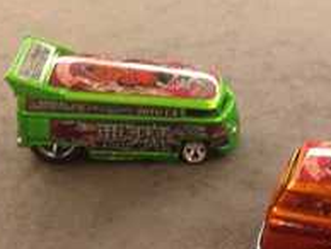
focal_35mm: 77
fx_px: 737
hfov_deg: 25.0
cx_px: 253
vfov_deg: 19.2
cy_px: 109
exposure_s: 1/20
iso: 400
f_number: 2.4
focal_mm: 4.12
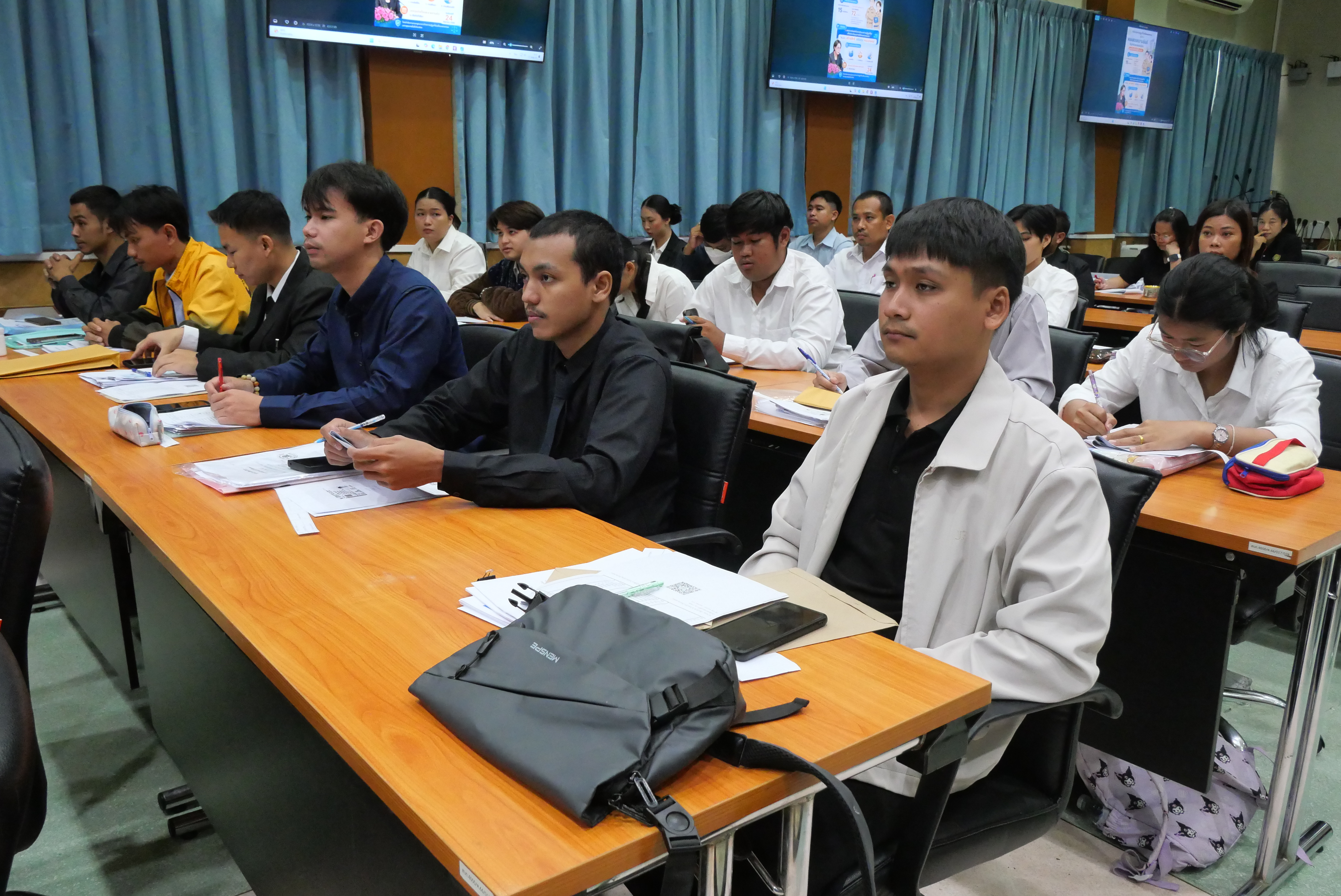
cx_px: 670
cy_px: 448
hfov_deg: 63.6
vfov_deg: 45.0
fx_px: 1081
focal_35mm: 29
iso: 3200
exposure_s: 1/80
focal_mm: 14
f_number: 5.6
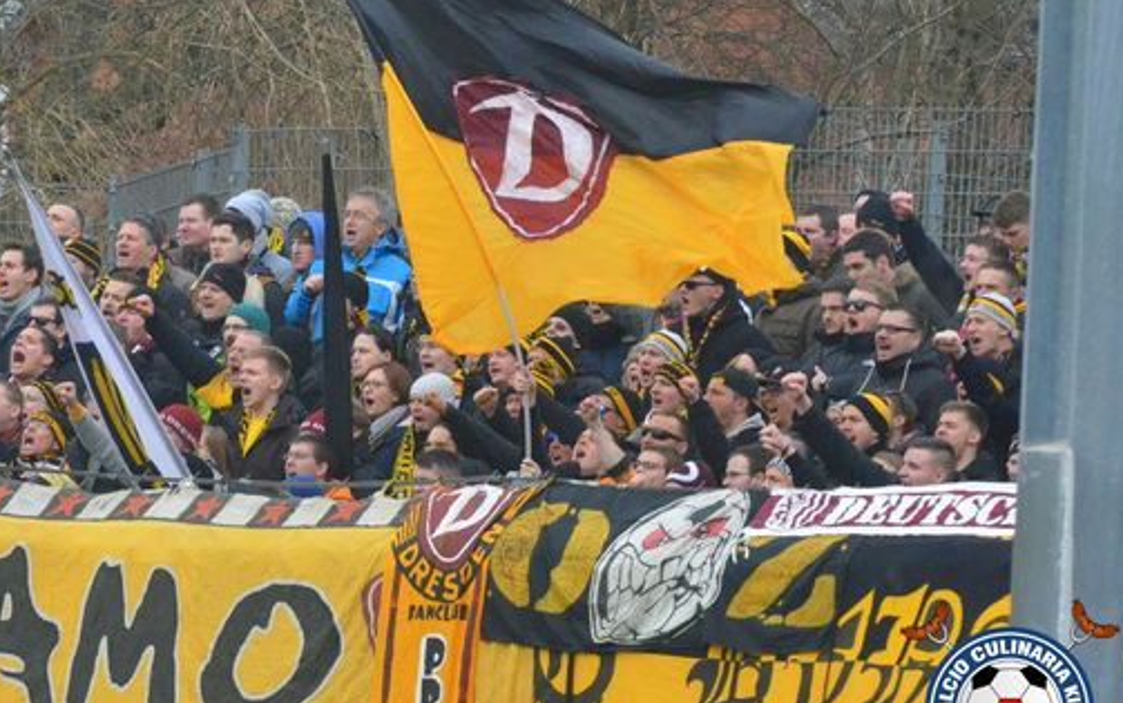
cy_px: 418
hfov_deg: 7.1
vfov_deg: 4.5
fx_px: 9003
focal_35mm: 294
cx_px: 522
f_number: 10
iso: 5000
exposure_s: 1/2500
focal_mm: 170
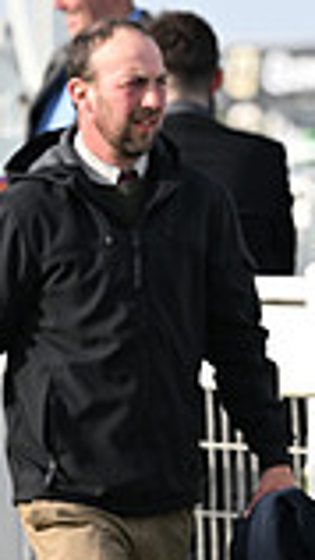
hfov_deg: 1.6
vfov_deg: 2.8
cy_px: 48
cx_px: 867
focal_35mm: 771
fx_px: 11436
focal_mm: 200
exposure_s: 1/2000
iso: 800
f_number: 5.6
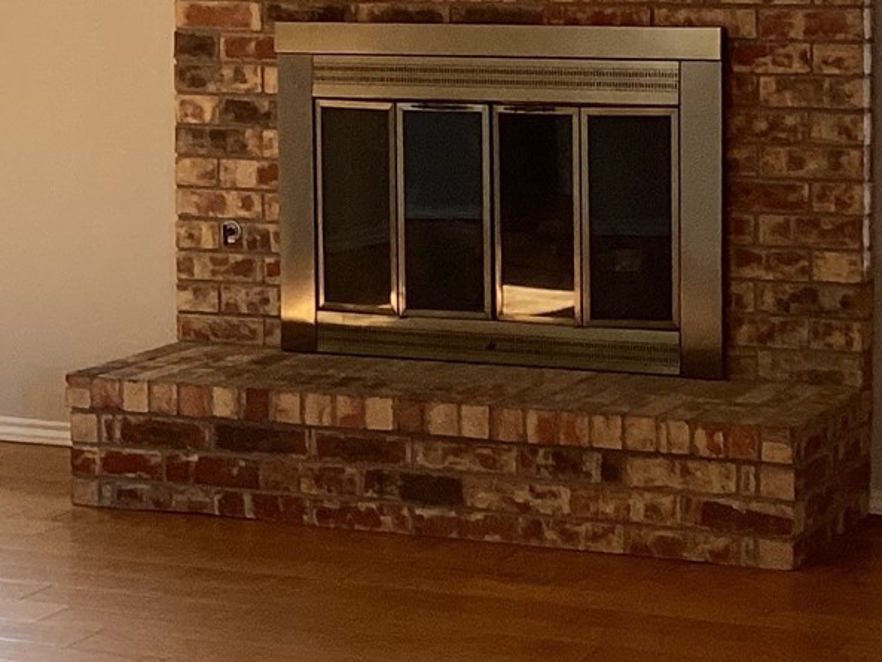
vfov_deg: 13.7
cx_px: 570
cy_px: 101
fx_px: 2727
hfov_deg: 18.3
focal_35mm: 107
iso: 125
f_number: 2.4
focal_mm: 3.3
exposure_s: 1/60
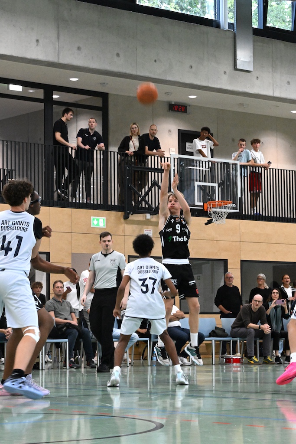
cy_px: 222
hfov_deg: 13.8
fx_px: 1220
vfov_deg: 20.6
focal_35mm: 99
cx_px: 148
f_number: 16
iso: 12800
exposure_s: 1/100
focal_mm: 99
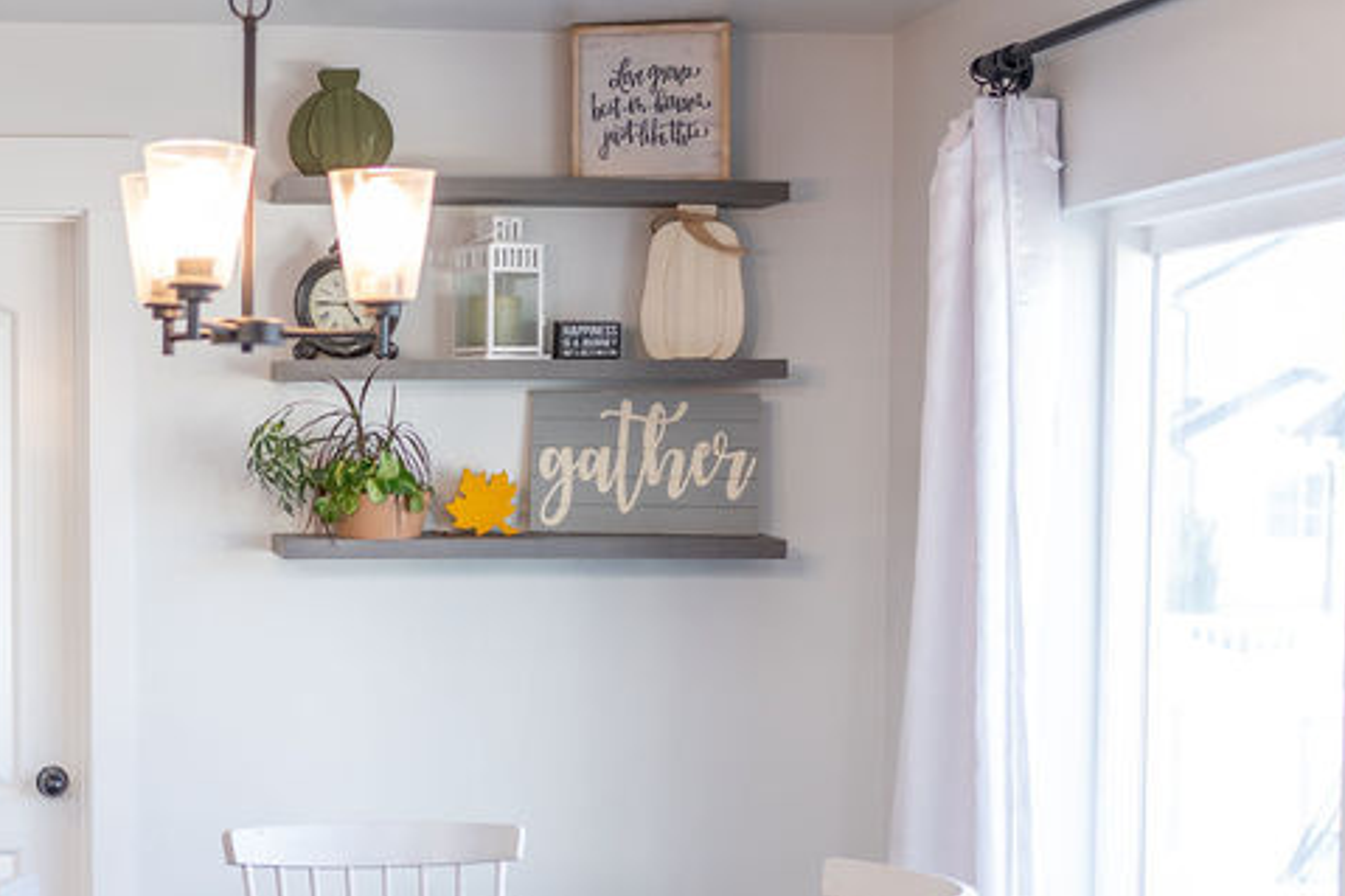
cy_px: 708
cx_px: 230
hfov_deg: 25.5
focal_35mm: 78
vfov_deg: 17.3
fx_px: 2913
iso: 320
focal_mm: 35
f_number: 2.5
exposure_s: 1/200
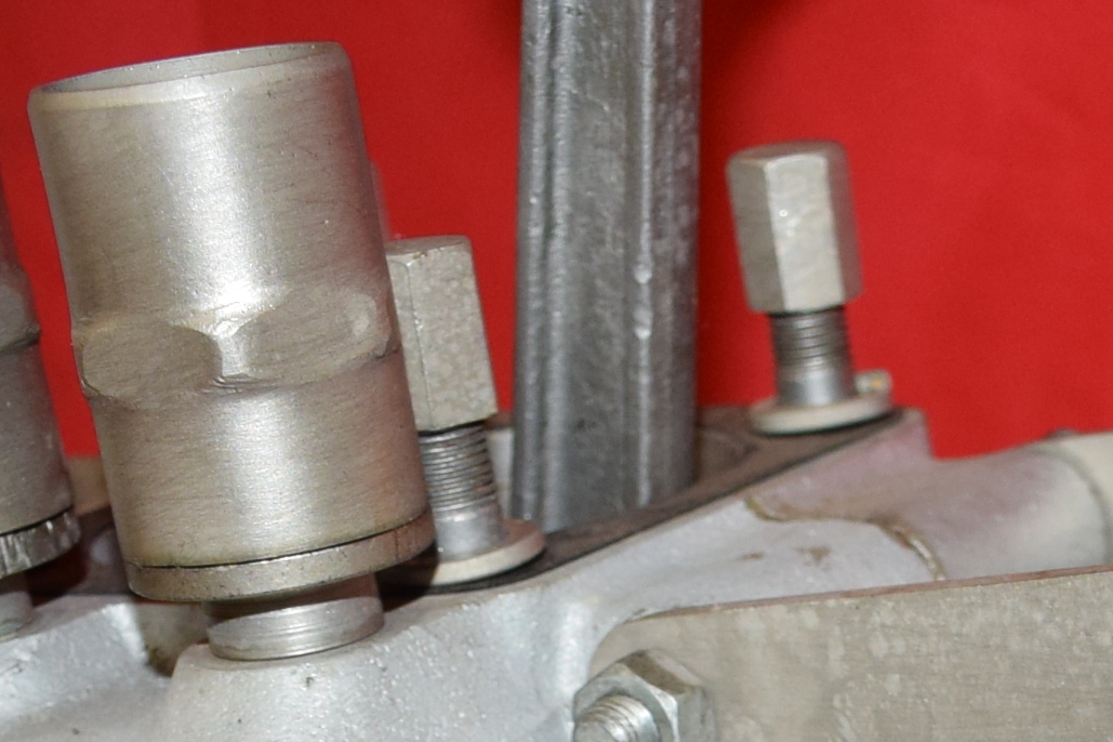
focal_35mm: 118
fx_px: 3648
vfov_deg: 10.5
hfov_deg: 16.9
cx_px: 1158
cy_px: 1596
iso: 640
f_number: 5
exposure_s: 1/125
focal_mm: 18
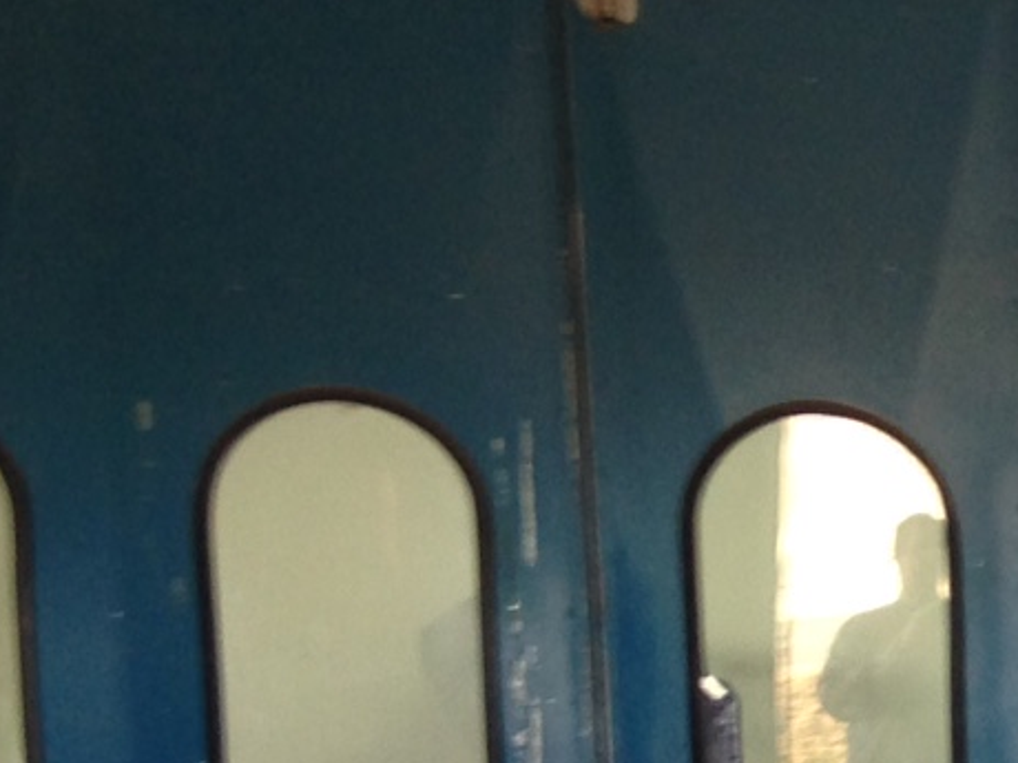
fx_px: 4323
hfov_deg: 11.9
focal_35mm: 147
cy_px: 1130
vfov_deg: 9.8
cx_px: 2051
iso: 64
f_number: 2.4
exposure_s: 1/40
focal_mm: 4.12
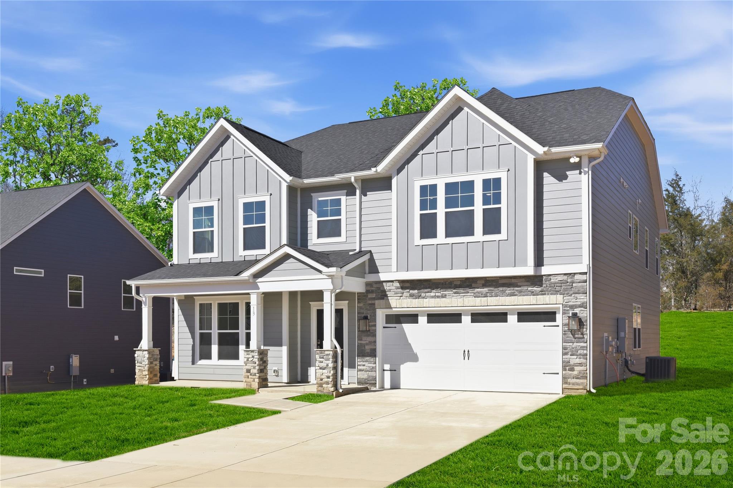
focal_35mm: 36
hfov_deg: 53.1
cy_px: 244
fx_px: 733
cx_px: 366
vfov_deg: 36.9
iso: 100
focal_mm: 36
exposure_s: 1/200
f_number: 8
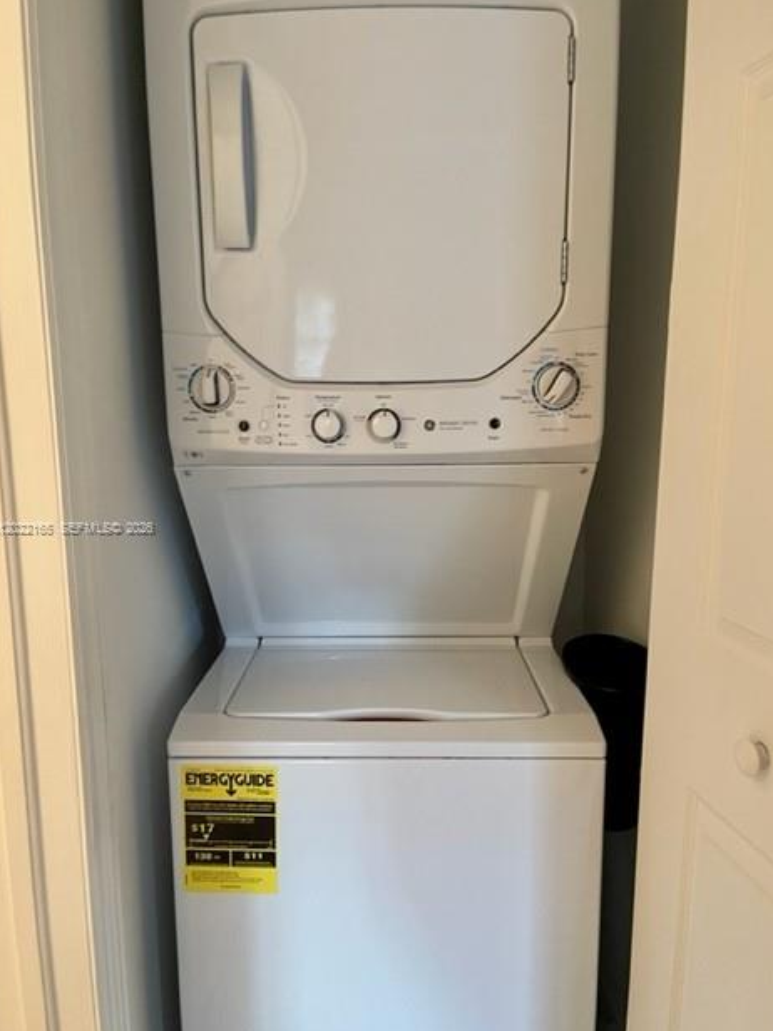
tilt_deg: -10.0
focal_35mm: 27
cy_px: 529
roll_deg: -0.6
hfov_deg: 51.4
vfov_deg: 65.3
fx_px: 804
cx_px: 388
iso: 400
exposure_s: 1/60
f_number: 1.6
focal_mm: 5.1
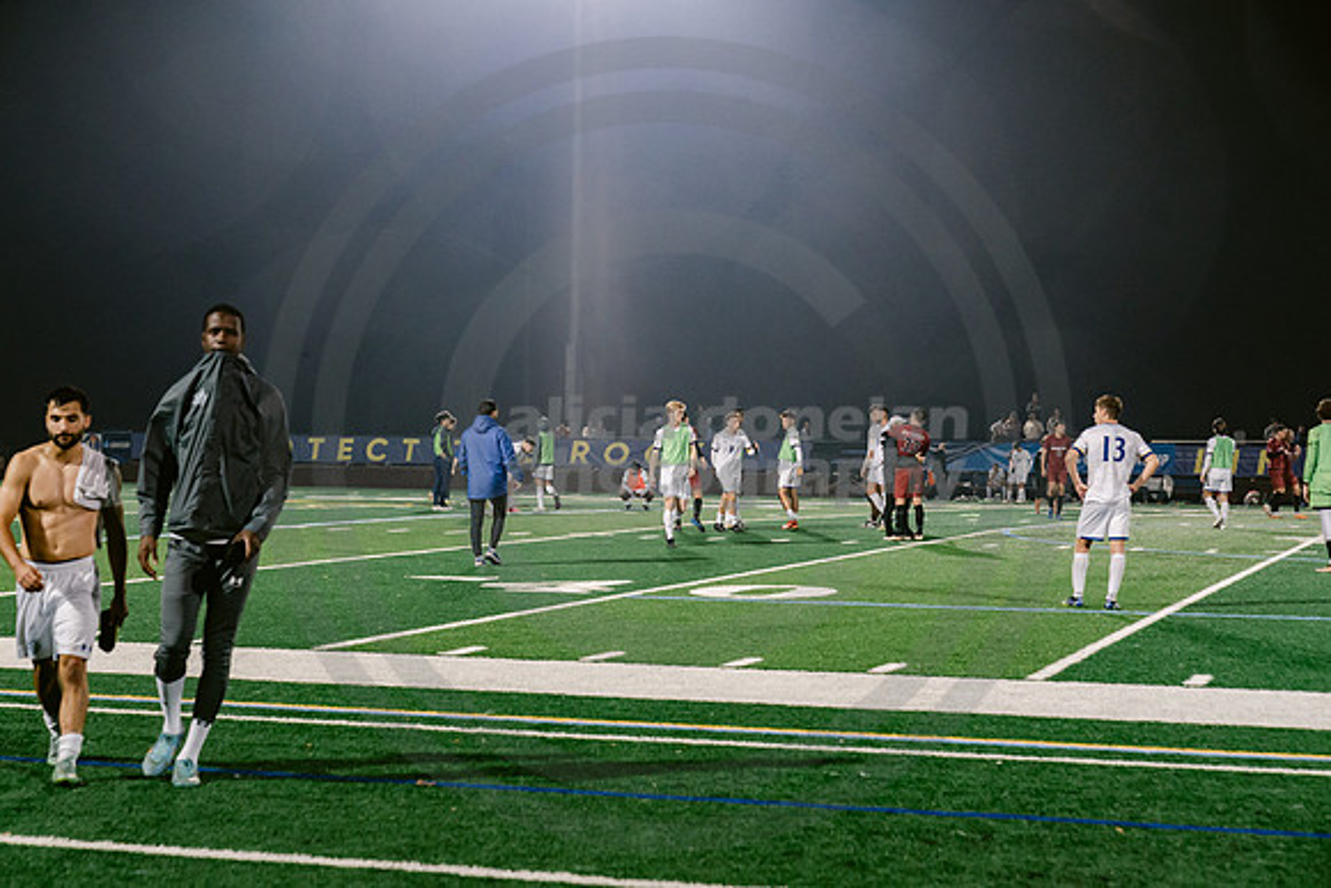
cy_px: 444
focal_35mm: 70
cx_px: 665
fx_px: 2589
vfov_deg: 19.5
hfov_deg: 28.8
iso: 2500
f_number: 4.5
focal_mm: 70
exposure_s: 1/200
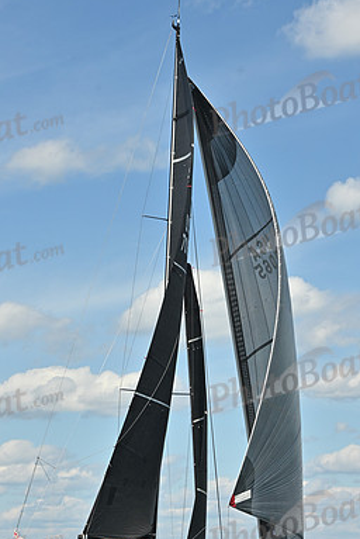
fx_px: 1587
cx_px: 137
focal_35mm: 106
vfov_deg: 19.2
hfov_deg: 12.9
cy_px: 324
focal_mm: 70
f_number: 10
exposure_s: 1/1000
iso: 250
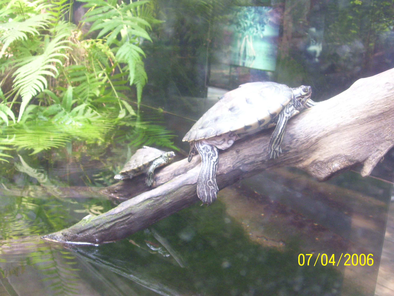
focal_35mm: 46
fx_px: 524
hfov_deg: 41.2
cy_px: 148
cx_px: 197
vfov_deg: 31.5
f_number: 3
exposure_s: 1/30
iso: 160
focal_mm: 7.6
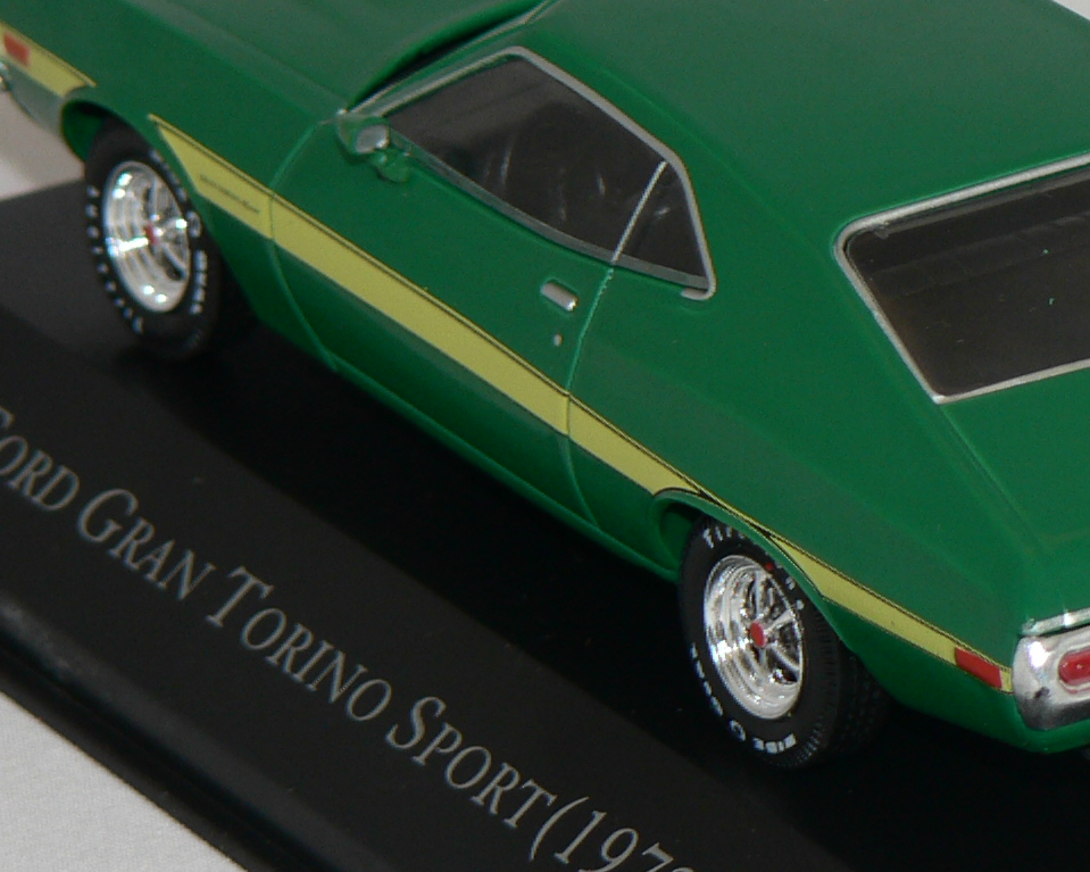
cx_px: 838
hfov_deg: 7.5
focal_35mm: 258
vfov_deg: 6.0
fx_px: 8322
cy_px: 310
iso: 80
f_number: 3.2
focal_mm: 16.5
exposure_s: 1/60
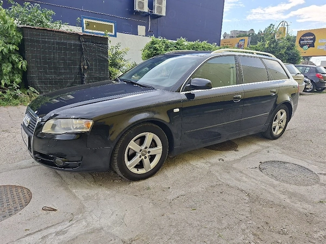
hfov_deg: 73.9
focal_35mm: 23
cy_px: 122
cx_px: 163
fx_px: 217
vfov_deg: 58.9
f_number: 1.8
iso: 50
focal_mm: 5.54
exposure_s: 1/435
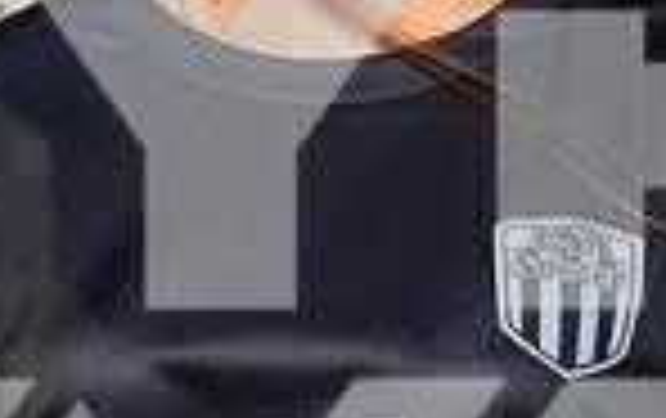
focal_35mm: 169
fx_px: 3072
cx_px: 233
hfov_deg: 12.4
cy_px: 155
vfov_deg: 7.8
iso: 100
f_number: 8
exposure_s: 1/250
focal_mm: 35
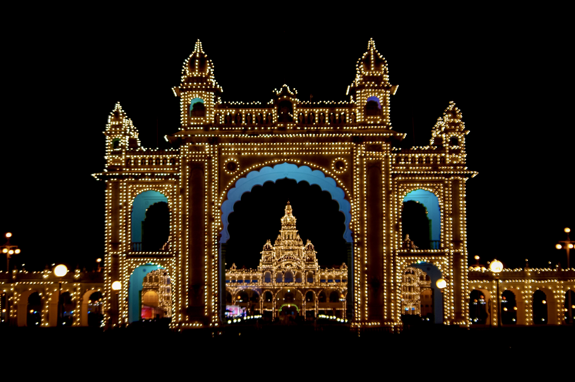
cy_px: 191
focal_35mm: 75
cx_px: 288
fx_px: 1197
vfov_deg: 18.1
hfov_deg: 27.0
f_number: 4
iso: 400
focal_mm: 50
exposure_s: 1/50
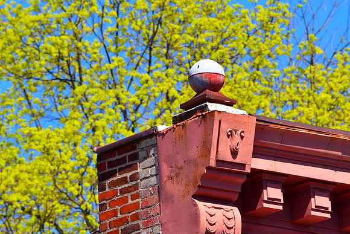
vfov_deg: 3.1
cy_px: 117
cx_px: 175
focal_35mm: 450
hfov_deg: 4.6
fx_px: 4376
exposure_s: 1/500
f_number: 11
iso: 400
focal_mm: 300
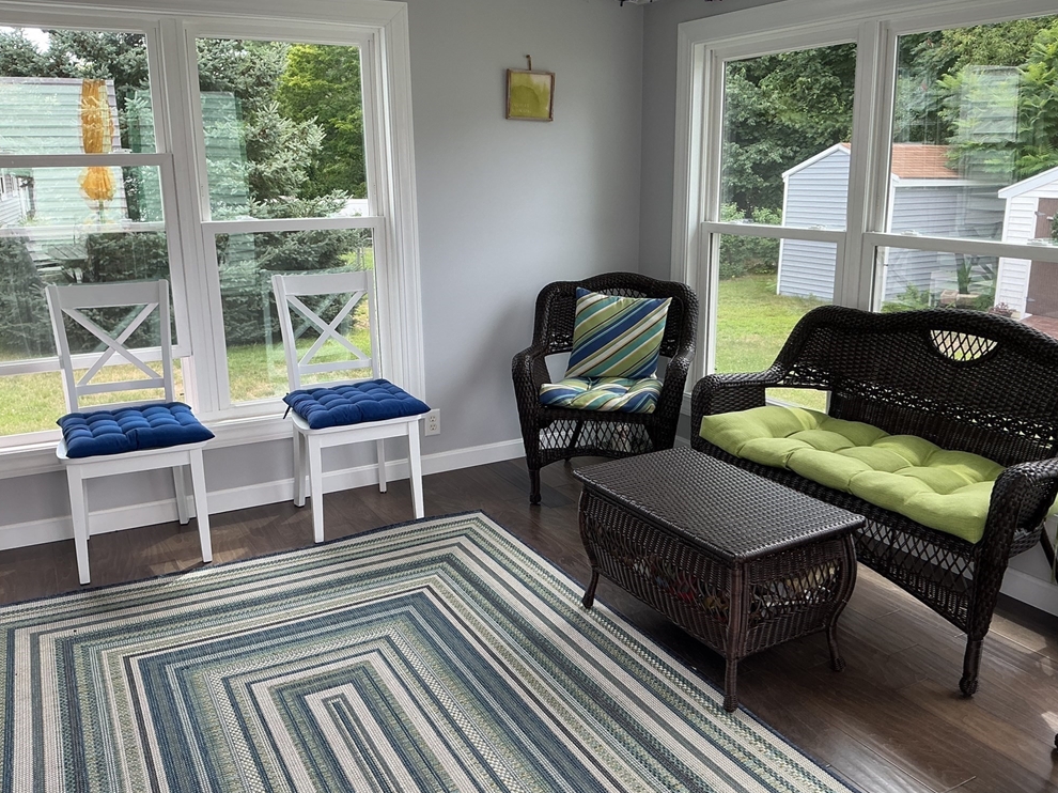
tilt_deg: -11.8
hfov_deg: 60.0
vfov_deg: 46.8
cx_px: 543
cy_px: 385
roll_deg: +1.2
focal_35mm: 30
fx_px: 917
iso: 20
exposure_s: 1/120
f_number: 1.8
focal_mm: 3
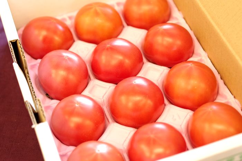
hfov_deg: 27.0
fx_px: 504
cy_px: 80
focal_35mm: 75
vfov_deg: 18.2
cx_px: 121
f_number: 3.5
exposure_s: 1/100
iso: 1600
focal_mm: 50
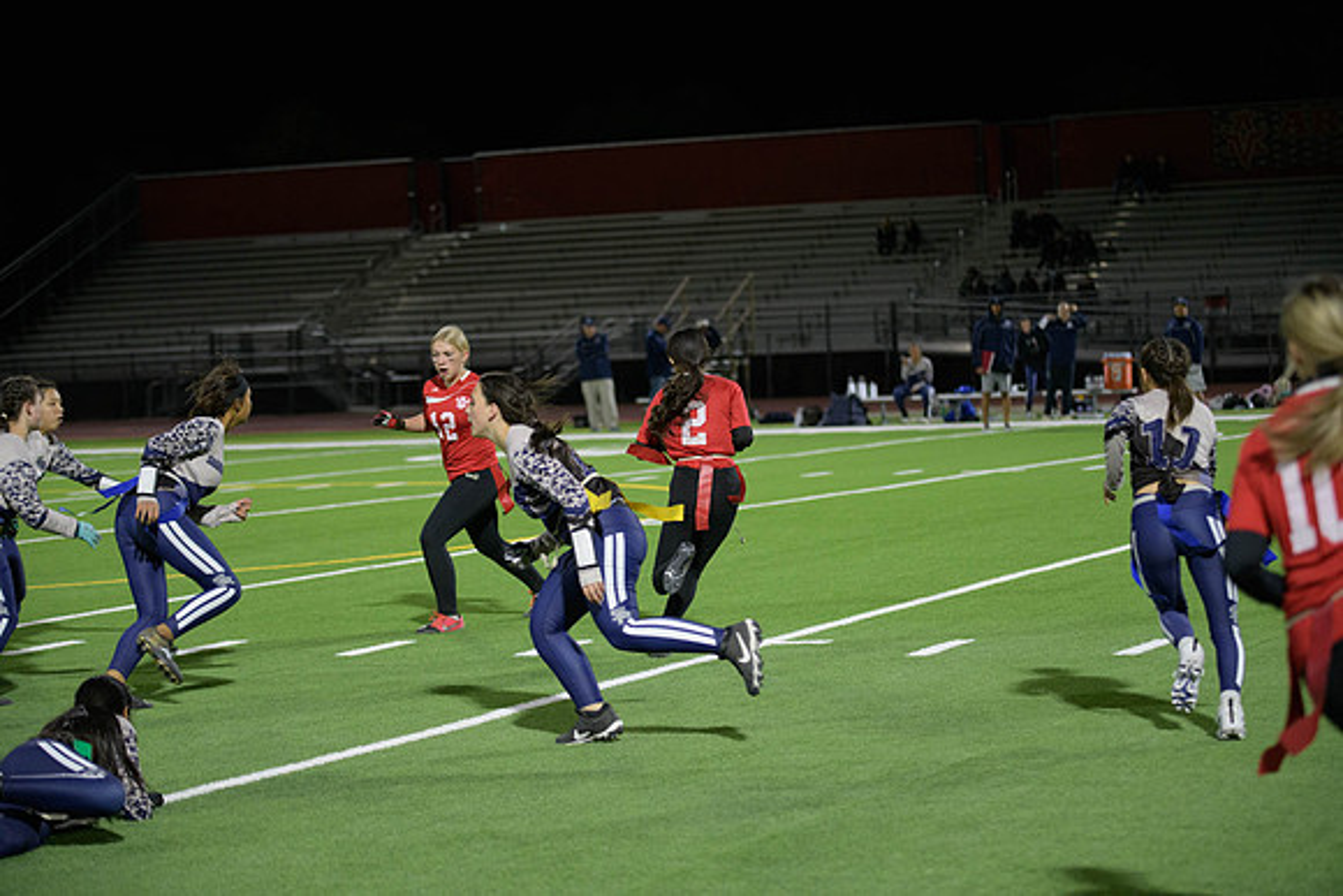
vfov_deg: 14.4
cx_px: 672
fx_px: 3545
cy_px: 448
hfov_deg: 21.5
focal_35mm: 95
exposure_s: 1/640
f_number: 2.8
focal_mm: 95
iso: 2800
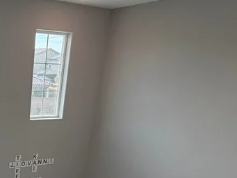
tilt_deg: -26.5
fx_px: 288
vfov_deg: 30.1
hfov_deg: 40.2
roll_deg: -2.7
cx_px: 9
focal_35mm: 42
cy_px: 206
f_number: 2.2
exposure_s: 1/148
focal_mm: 2.22
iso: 50
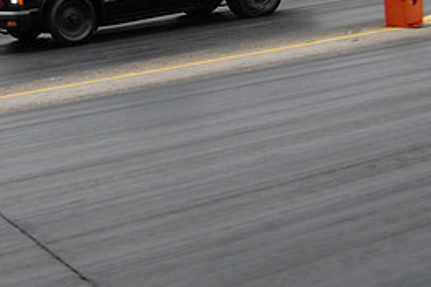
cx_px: -12
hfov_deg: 22.4
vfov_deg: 15.4
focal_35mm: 87
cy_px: 10
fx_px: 1041
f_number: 4.2
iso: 640
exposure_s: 1/500
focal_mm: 26
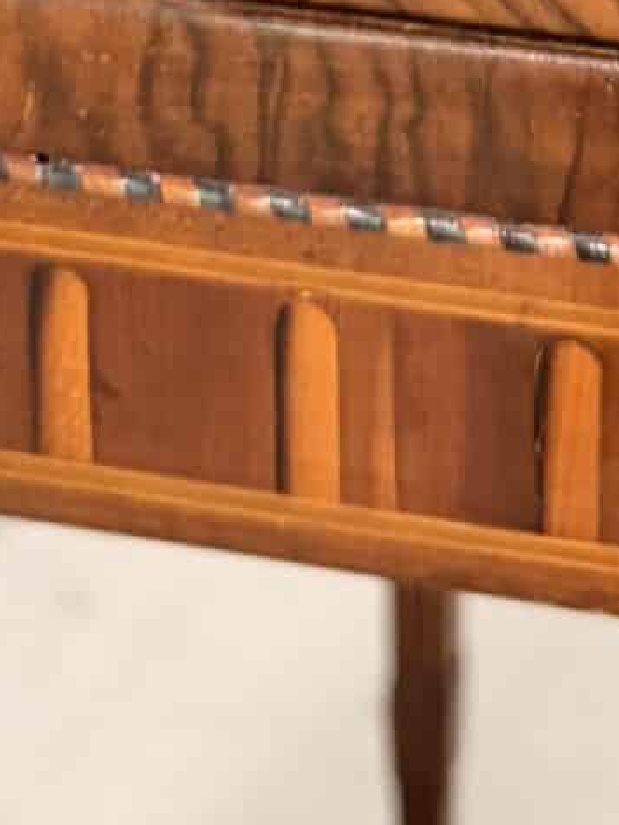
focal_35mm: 129
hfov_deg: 11.5
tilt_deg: -12.0
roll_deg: +1.4
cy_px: -962
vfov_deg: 12.8
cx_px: 298
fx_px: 3076
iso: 500
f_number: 1.78
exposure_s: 1/60
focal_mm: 6.76
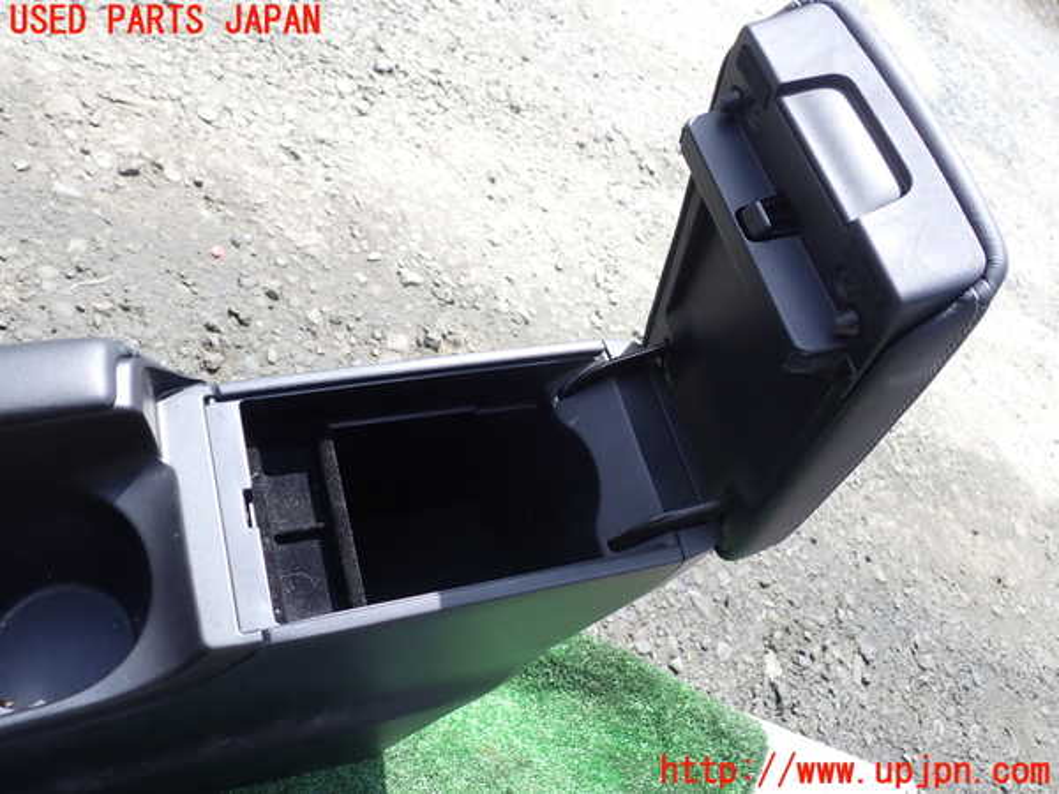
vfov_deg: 46.8
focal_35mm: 30
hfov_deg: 60.0
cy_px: 397
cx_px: 530
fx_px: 918
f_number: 3.2
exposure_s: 1/400
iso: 100
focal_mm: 5.4
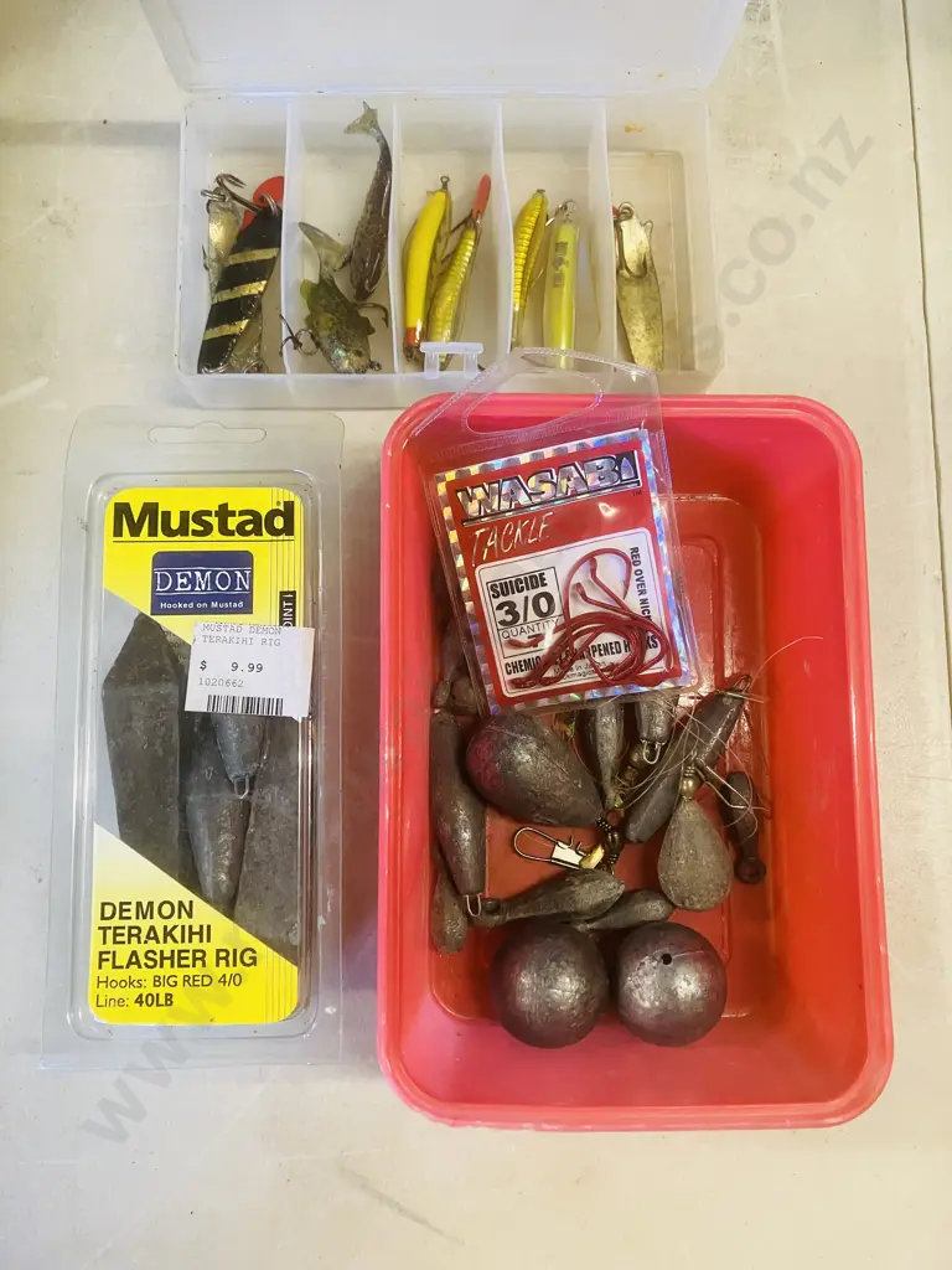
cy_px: 635
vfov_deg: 63.4
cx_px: 476
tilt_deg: -78.5
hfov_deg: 49.7
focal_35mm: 28
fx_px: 1027
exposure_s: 1/50
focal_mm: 3.99
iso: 125
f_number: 1.8
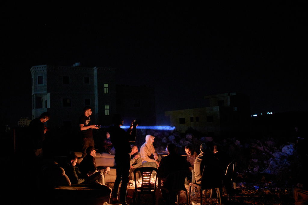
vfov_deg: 37.8
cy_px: 102
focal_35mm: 35
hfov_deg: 54.4
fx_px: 299
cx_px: 154
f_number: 2
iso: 4000
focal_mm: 35
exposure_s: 1/125
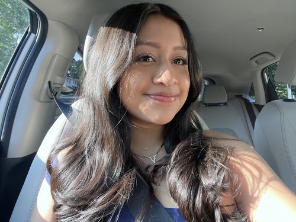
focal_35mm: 23
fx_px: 197
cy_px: 111
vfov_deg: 58.9
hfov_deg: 73.9
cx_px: 148
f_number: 2.2
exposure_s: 1/121
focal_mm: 2.71
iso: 80
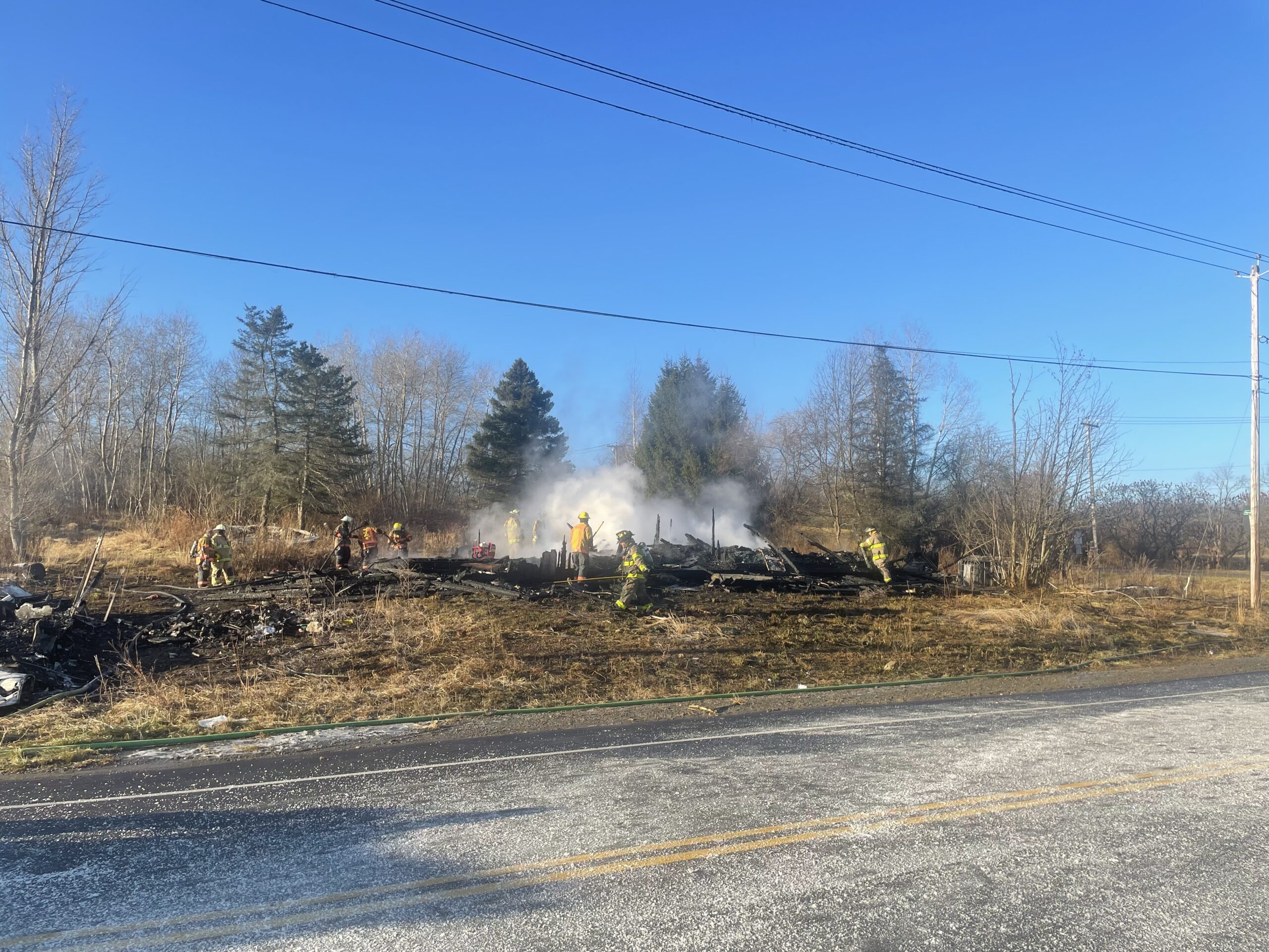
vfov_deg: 53.1
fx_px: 953
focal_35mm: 26
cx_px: 634
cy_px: 476
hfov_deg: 67.3
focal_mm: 4.2
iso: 32
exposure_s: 1/1575
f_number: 1.6
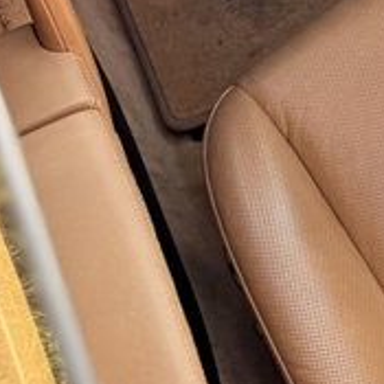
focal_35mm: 124
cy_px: -303
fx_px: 1556
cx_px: 834
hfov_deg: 12.1
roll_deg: -0.7
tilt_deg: -43.7
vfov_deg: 12.8
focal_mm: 6.76
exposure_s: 1/723
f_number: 1.78
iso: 80
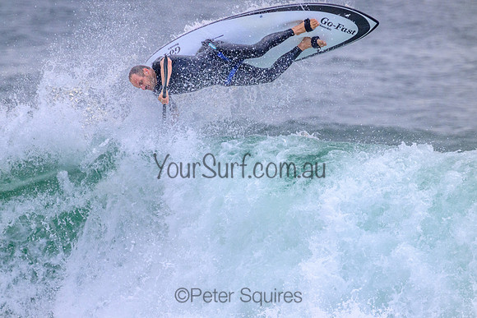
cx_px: 238
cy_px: 159
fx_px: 10602
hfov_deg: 2.6
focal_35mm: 800
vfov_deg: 1.7
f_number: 11
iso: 2200
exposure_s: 1/1600
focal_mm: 800
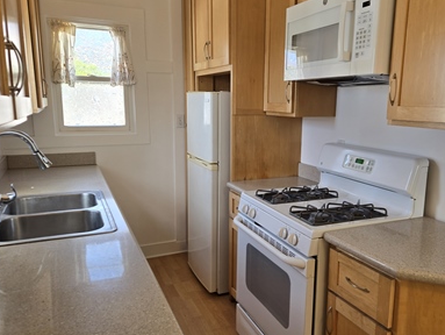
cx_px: 254
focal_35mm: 30
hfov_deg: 59.7
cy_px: 170
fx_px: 386
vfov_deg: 46.9
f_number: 1.8
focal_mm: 5.4
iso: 40
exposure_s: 1/120
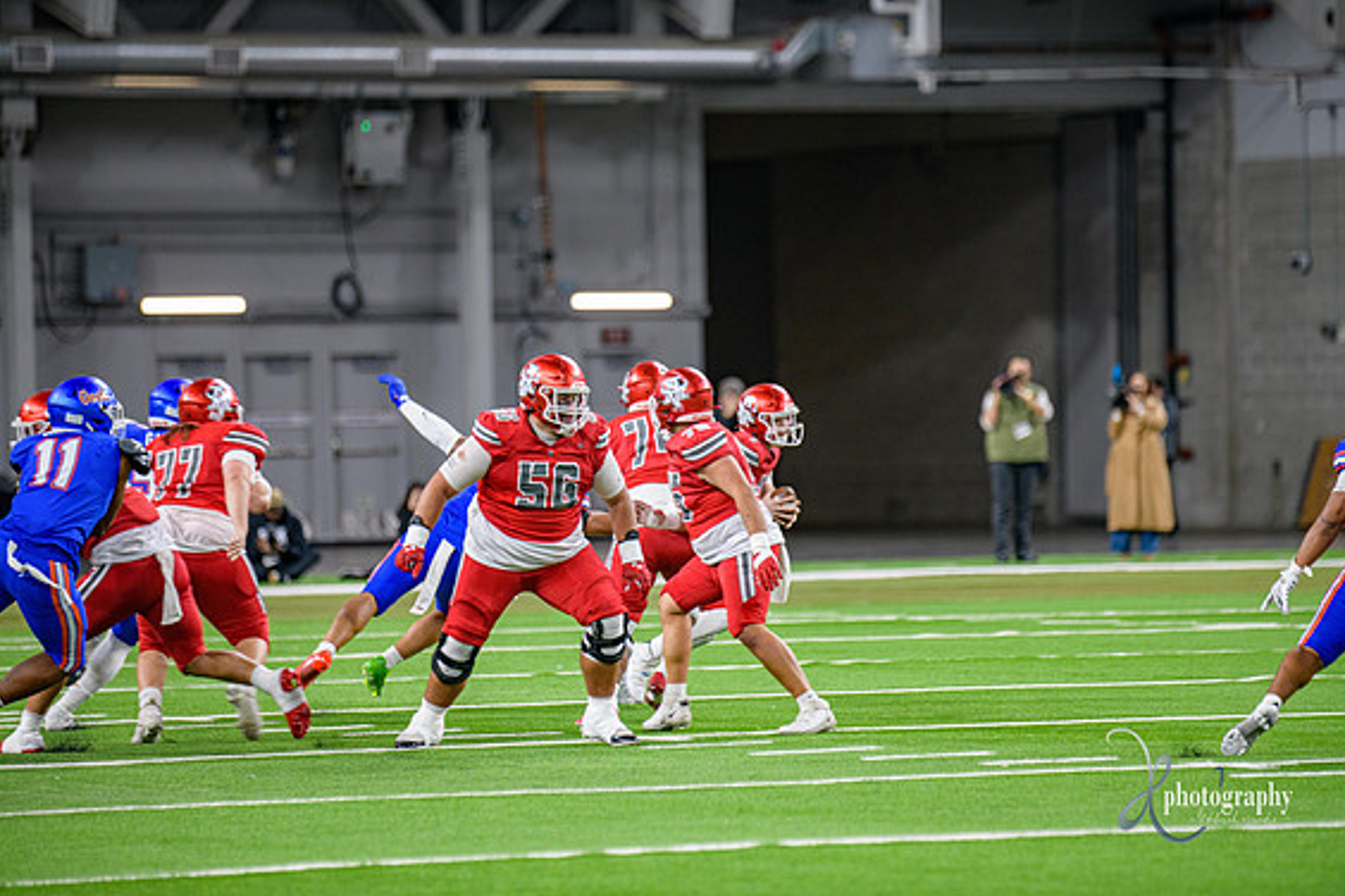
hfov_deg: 8.0
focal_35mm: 257
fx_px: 9601
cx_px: 670
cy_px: 442
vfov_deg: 5.3
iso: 1000
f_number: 2.8
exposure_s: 1/400
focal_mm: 250
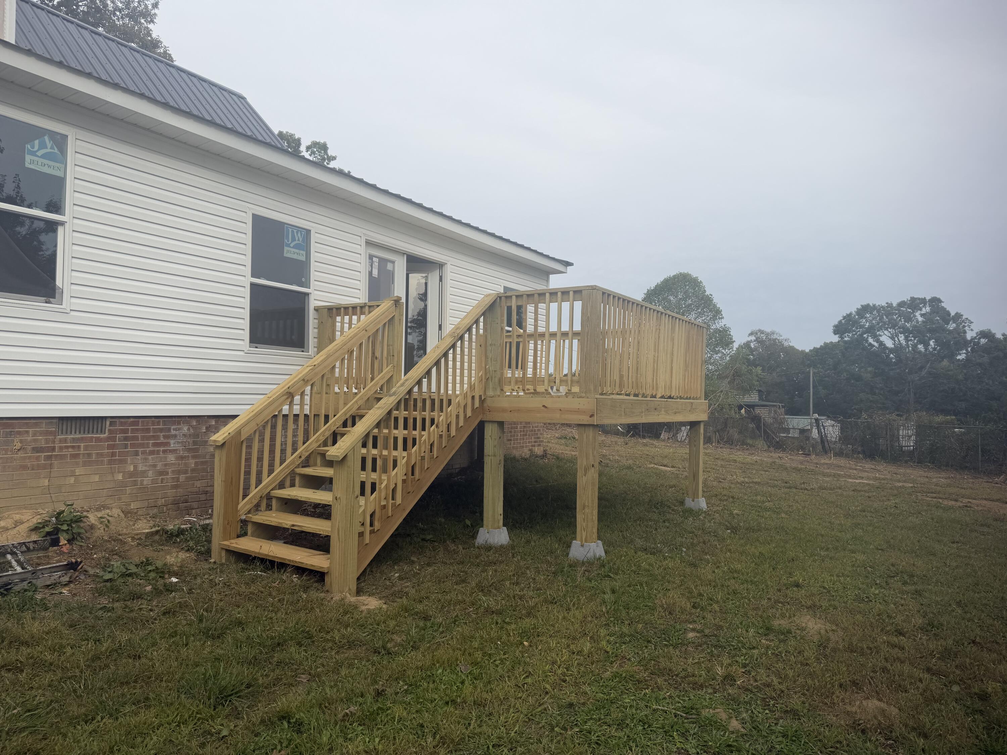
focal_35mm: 24
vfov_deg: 56.8
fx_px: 698
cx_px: 504
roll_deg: -0.1
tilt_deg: +2.3
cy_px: 378
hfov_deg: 71.6
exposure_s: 1/3145
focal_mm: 6.76
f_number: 1.78
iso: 80
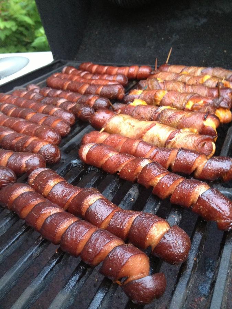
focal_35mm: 35
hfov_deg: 40.7
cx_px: 116
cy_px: 154
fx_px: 313
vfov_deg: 52.6
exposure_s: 1/20
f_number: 2.4
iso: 320
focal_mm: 4.28
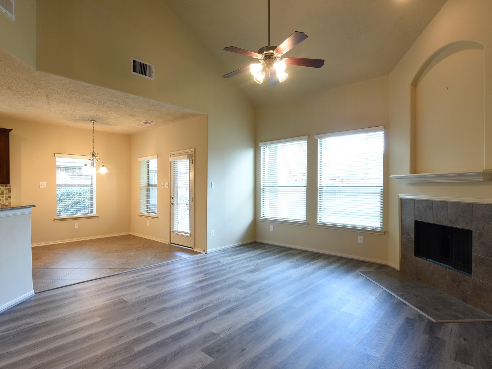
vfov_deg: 68.7
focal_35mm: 19
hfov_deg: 84.6
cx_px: 234
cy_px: 188
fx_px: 270
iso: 640
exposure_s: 1/6
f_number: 9
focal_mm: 17
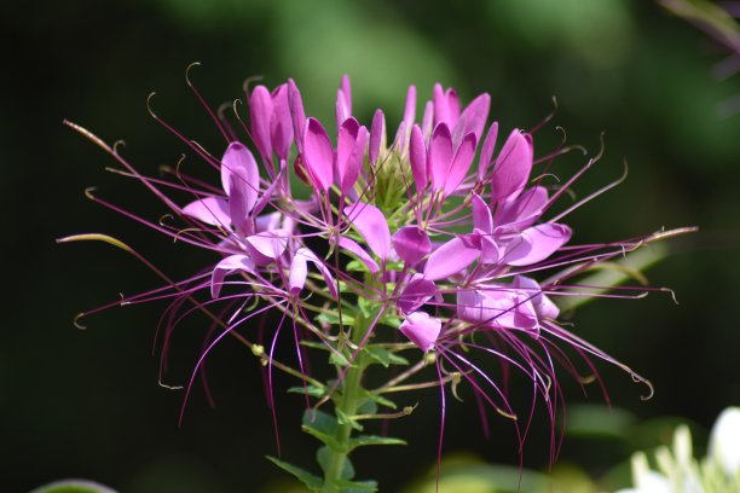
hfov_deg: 9.1
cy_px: 246
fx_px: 4625
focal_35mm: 225
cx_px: 370
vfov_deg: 6.1
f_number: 4.2
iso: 450
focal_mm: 150
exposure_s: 1/1000
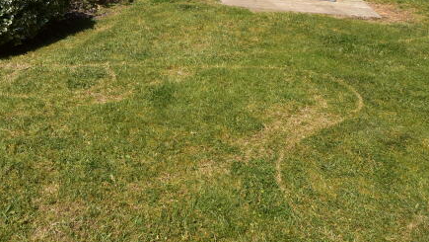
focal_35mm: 37
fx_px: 421
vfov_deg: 27.1
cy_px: -70
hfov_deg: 52.3
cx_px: 122
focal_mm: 10
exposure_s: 1/500
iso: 400
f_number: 11
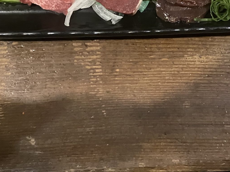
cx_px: 106
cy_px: -42
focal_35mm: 70
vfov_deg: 19.6
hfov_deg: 27.8
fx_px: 465
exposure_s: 1/30
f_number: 1.8
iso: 640
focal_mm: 3.99
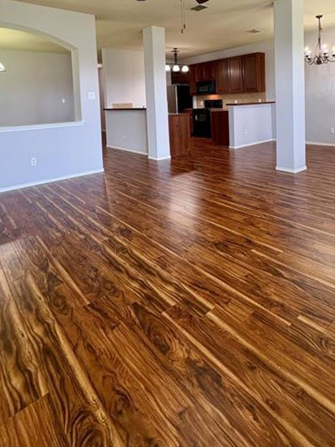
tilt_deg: -2.3
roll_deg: +1.8
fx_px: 284
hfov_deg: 61.0
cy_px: 115
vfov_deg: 71.5
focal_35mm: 22
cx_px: 181
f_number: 2.2
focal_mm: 2.22
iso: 320
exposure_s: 1/60
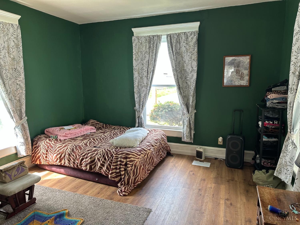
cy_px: 112
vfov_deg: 56.8
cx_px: 150
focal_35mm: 24
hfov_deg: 71.6
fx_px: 208
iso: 160
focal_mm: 6.86
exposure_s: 1/121
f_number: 1.78
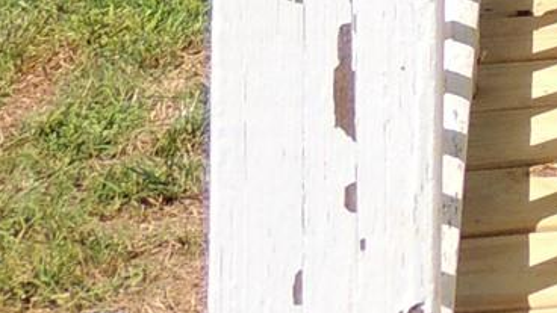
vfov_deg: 6.1
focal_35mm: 182
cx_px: 1450
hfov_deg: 10.0
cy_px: -679
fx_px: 2688
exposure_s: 1/1000
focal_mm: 5.3
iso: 100
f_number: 3.1
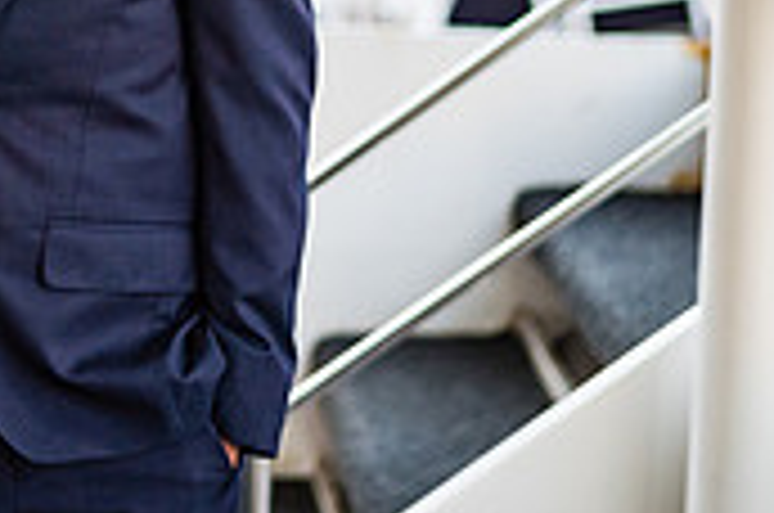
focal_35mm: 169
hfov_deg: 12.0
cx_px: -68
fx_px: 3627
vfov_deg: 8.0
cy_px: -160
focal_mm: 50
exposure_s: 1/400
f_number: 1.4
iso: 400
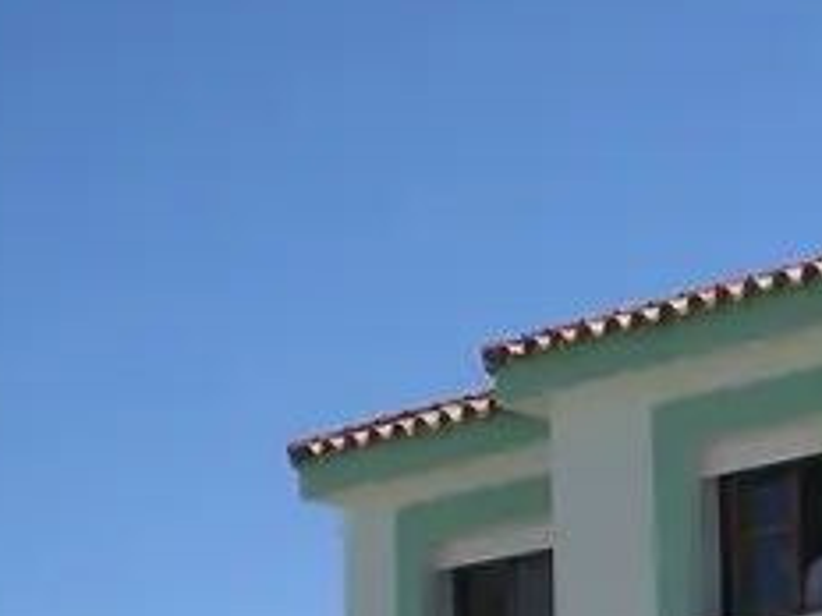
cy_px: 906
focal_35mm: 131
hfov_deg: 14.8
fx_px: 3111
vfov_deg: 10.9
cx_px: 797
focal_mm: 6.3
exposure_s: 1/406
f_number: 4.6
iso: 50
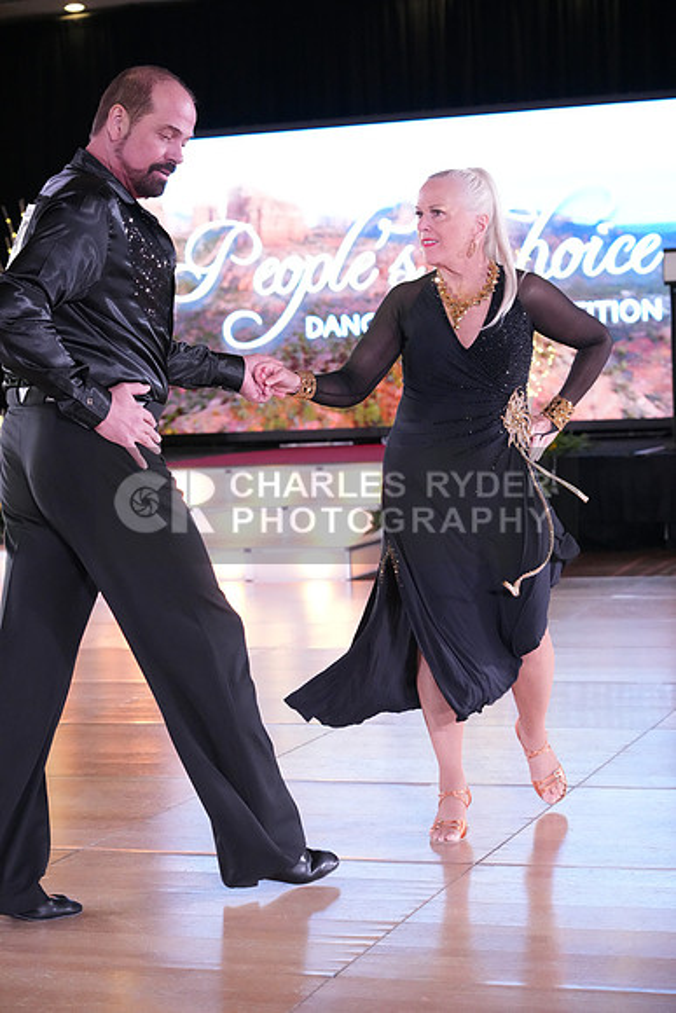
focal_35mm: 78
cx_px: 338
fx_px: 2196
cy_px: 506
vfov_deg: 26.0
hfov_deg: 17.5
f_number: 5
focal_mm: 78
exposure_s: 1/400
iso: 8000
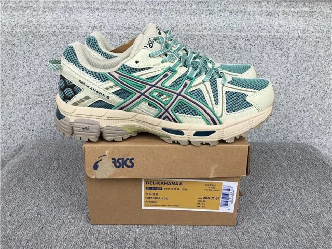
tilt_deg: -20.3
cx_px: 166
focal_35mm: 31
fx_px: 297
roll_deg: -0.8
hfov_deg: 58.4
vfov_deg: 45.4
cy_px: 124
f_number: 2.4
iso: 25
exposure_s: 1/539
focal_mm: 3.3
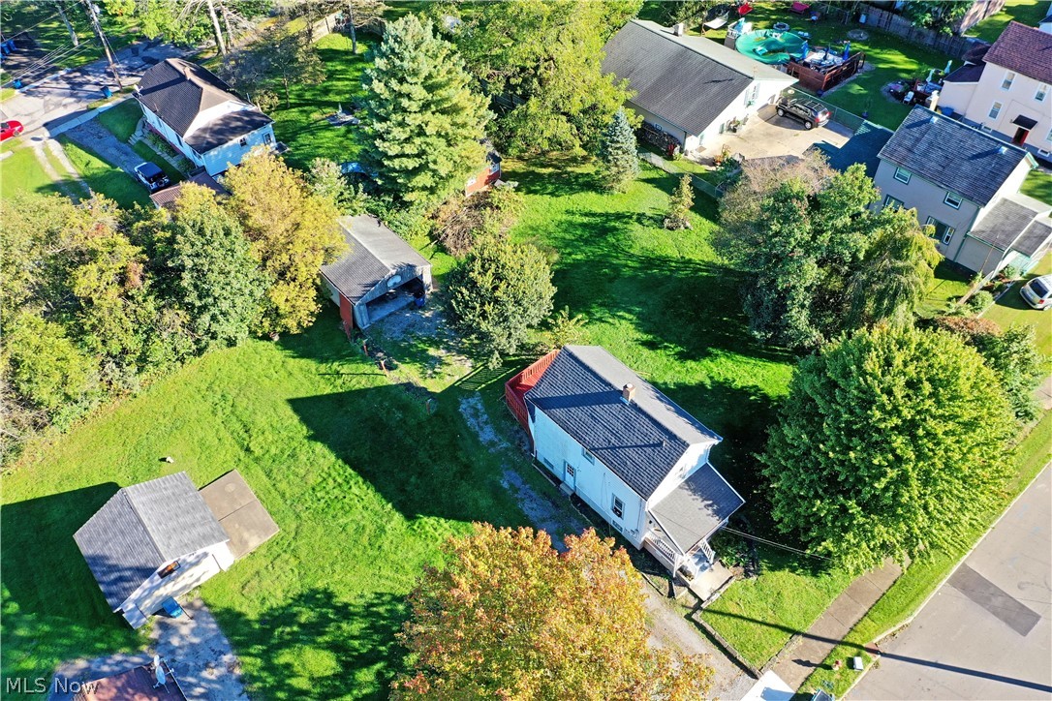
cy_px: 350
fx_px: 818
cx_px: 526
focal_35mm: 28
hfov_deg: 65.5
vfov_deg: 46.4
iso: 100
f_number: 4.5
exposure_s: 1/160
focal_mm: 10.26
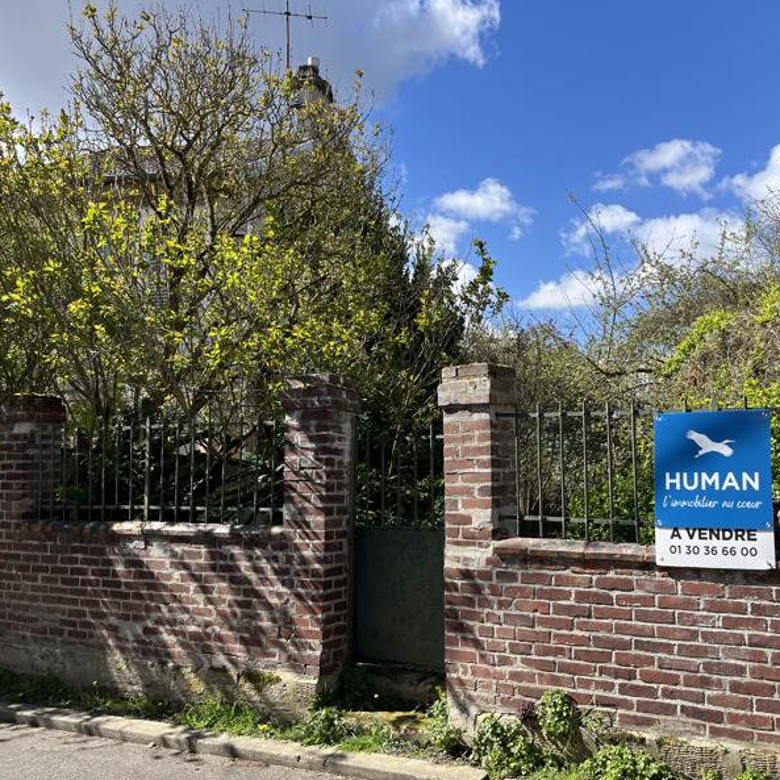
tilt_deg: +6.2
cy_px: 391
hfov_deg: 51.7
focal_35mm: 31
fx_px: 790
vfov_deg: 52.5
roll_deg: +2.4
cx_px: 513
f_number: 1.6
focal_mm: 5.1
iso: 50
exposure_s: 1/1802
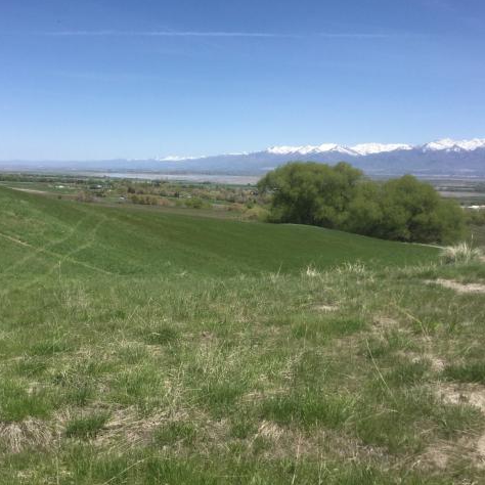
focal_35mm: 37
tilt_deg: -8.5
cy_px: 240
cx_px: 209
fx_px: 587
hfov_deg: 44.8
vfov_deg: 44.9
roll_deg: -0.5
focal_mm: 3.3
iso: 25
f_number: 2.4
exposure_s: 1/1481
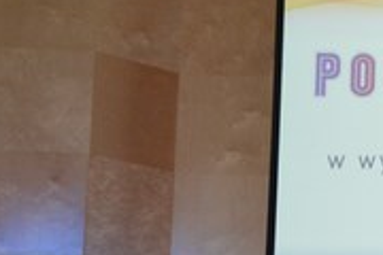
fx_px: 2128
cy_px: 101
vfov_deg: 6.9
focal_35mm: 200
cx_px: 600
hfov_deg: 9.9
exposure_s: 1/60
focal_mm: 30
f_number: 4.2
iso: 1250
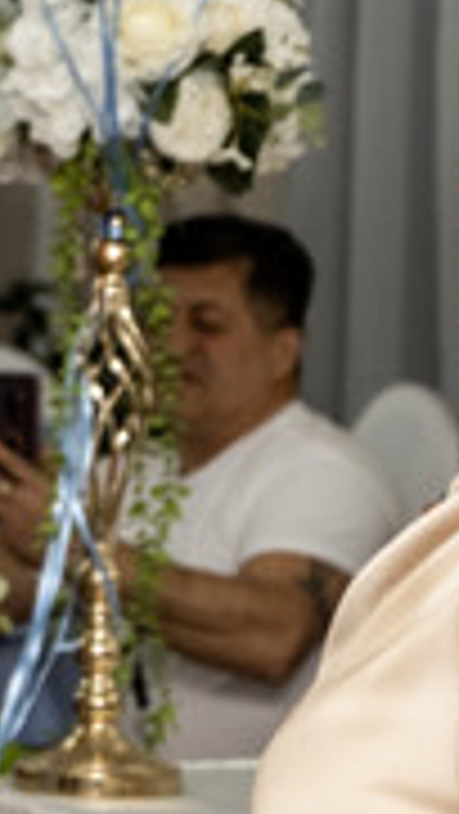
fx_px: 6633
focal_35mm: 307
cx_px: -842
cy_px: 245
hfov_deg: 3.9
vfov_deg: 7.0
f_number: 2.8
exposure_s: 1/160
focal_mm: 55
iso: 1250
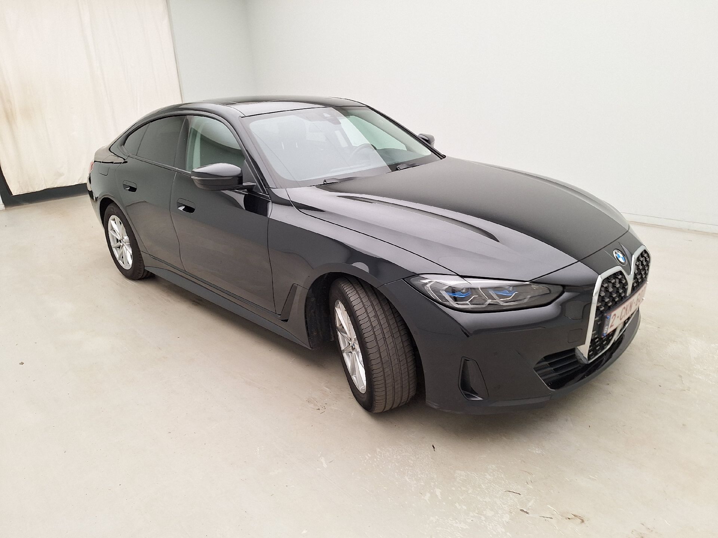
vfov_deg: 58.9
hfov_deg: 73.9
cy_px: 269
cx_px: 359
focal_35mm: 23
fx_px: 477
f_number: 1.8
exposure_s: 1/100
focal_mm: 5.54
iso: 64
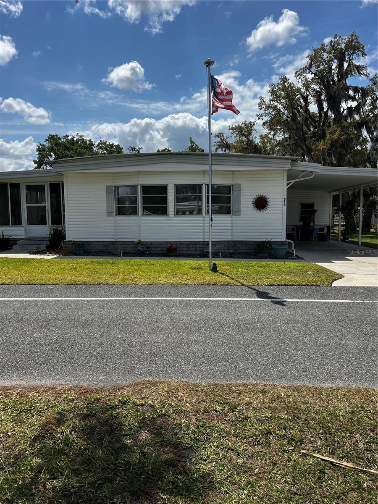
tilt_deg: -4.3
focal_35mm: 26
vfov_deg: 67.3
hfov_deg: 53.1
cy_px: 252
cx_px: 189
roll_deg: -0.4
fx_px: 379
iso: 50
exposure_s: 1/6579
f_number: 1.5
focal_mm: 5.7
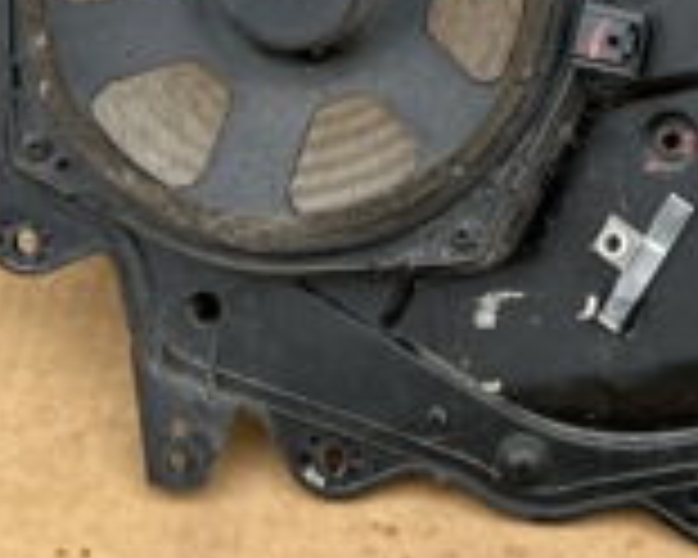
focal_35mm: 105
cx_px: 775
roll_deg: -3.9
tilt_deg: -31.9
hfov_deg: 17.6
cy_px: -142
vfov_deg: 14.2
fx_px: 2169
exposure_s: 1/700
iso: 50
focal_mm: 5.7
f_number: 1.5
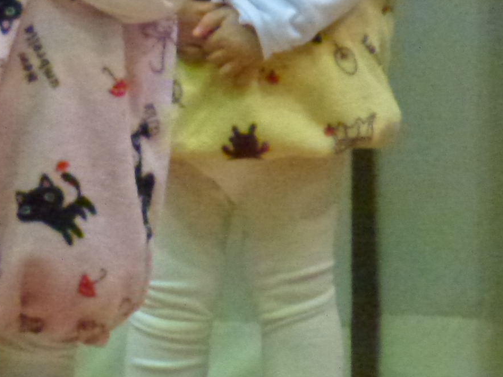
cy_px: 16
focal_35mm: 718
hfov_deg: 2.8
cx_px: -80
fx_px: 10433
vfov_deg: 2.1
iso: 1600
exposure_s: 1/40
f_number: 5.6
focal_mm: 44.5
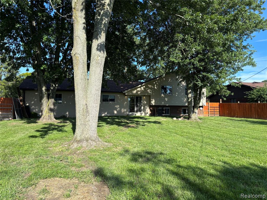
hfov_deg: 67.3
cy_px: 100
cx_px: 134
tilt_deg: +2.8
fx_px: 201
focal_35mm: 26
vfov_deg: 53.1
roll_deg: +0.1
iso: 50
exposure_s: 1/1362
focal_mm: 5.96
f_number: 1.6
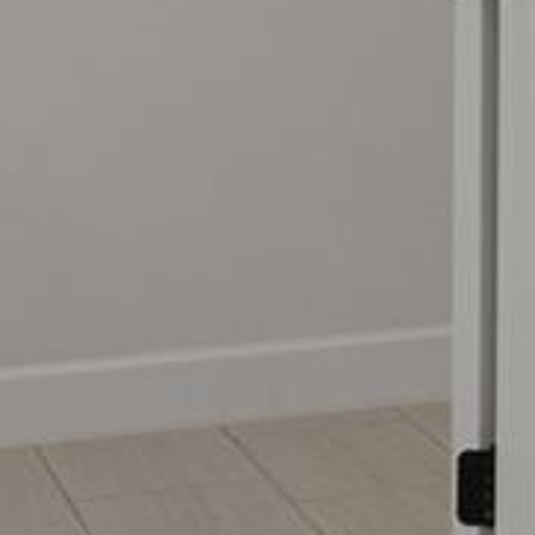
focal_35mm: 157
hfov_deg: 9.0
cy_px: -165
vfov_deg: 10.9
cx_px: 1623
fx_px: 2745
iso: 320
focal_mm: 14
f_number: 8
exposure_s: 1/25
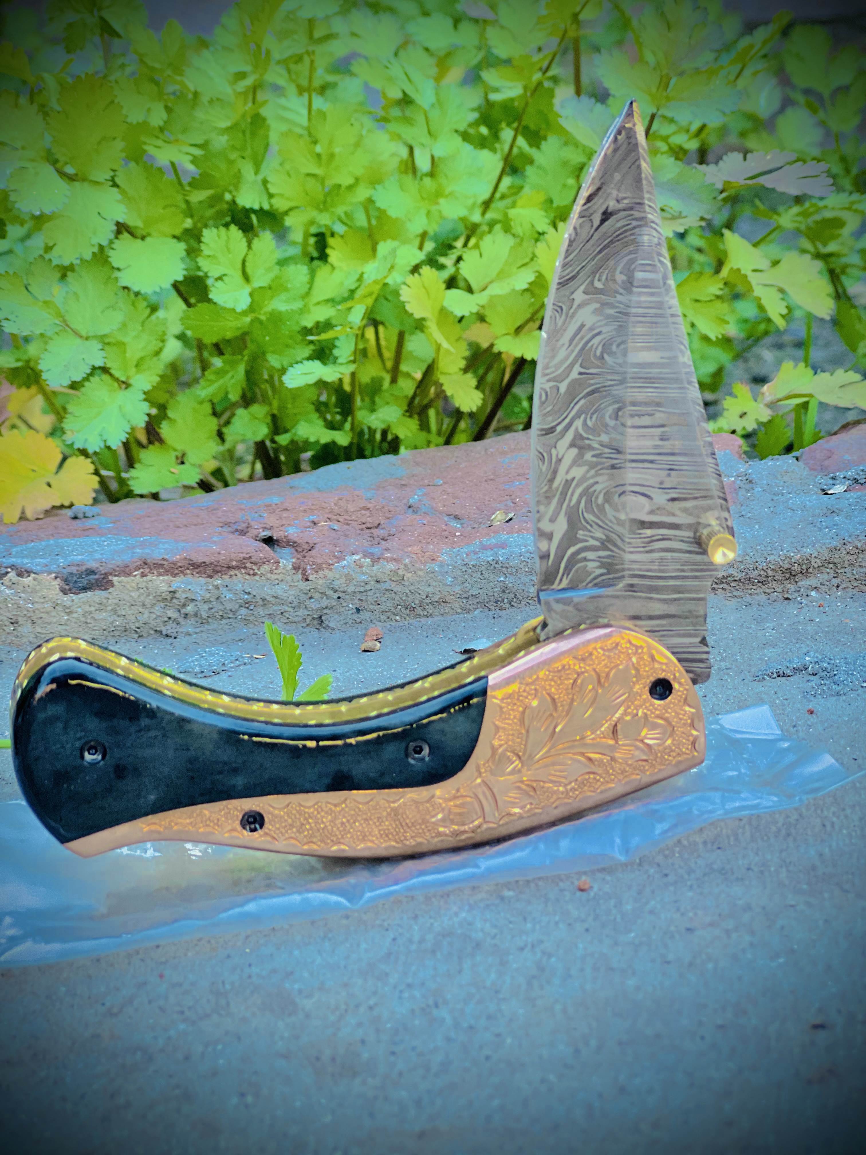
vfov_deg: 25.3
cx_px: 433
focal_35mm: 77
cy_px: 578
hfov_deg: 19.1
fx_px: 2568
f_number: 2.8
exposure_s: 1/121
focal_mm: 9
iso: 80
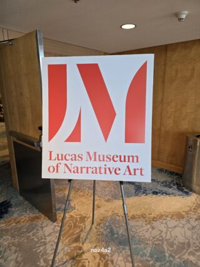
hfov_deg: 58.9
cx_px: 100
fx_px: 177
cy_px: 134
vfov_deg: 73.9
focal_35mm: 23
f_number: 1.7
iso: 160
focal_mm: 6.3
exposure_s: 1/180
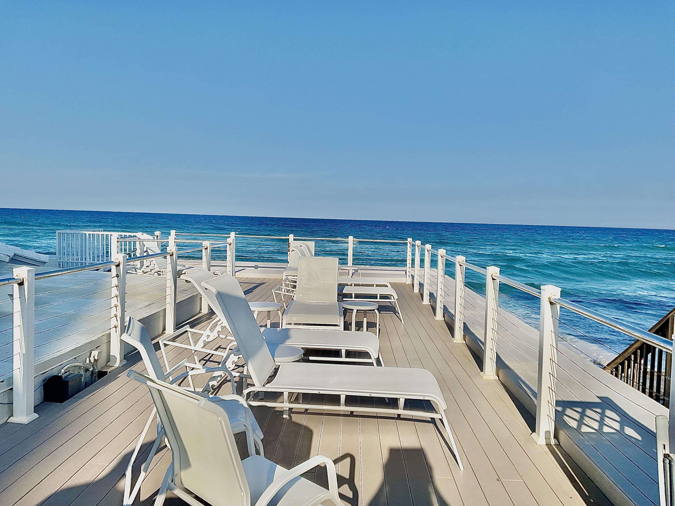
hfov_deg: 61.7
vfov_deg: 48.2
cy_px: 253
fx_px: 565
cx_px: 338
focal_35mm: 29
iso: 16
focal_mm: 3
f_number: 1.8
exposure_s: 1/4405
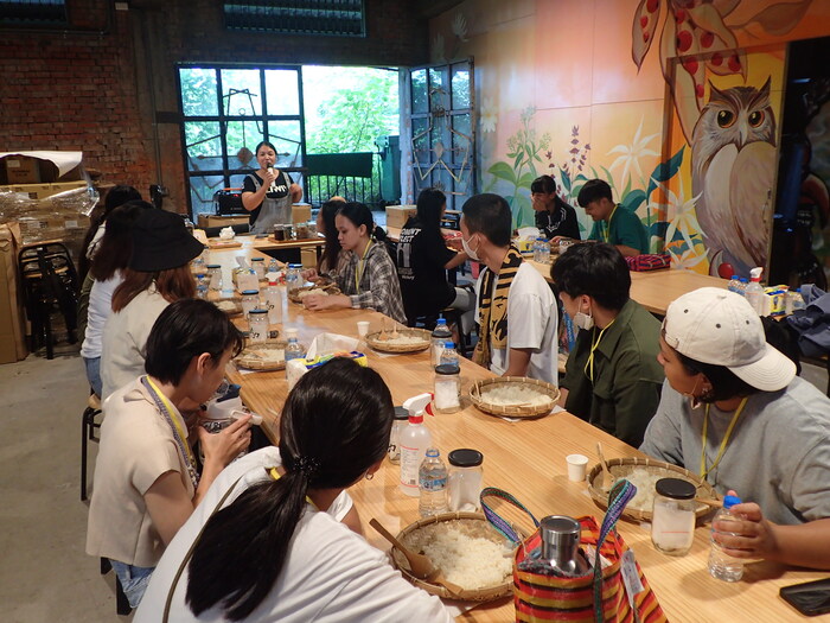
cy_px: 312
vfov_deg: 46.8
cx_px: 415
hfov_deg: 60.0
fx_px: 719
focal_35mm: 30
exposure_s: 1/20
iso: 200
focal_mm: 5.5
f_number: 2.3
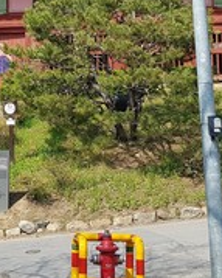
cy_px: 31
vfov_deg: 22.0
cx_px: 50
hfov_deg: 17.9
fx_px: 699
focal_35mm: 85
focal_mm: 4.2
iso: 40
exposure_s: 1/1412
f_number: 1.7
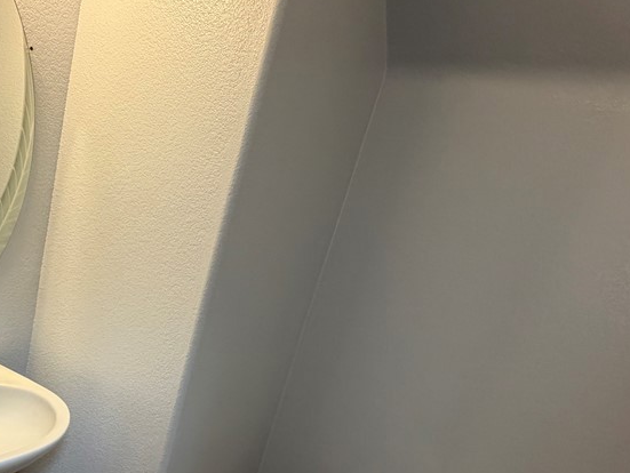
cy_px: 371
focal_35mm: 26
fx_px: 474
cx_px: 204
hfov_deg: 65.3
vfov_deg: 50.3
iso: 320
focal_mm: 2.22
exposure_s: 1/120
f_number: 2.2
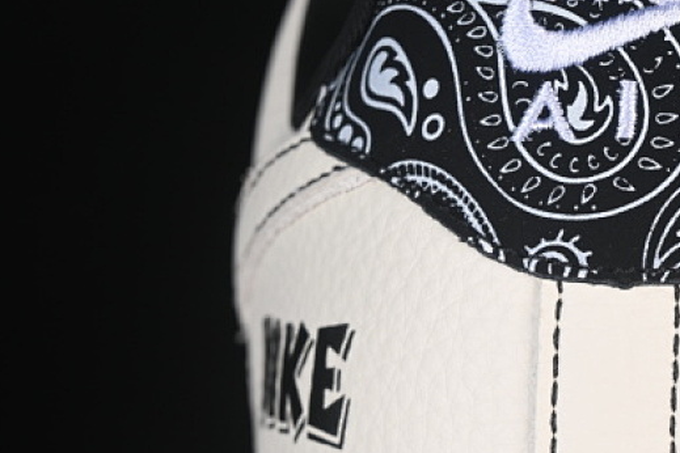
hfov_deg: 13.1
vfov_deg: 8.8
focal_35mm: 156
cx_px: 594
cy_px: 351
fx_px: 2946
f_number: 7.1
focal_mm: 50
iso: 160
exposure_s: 1/80
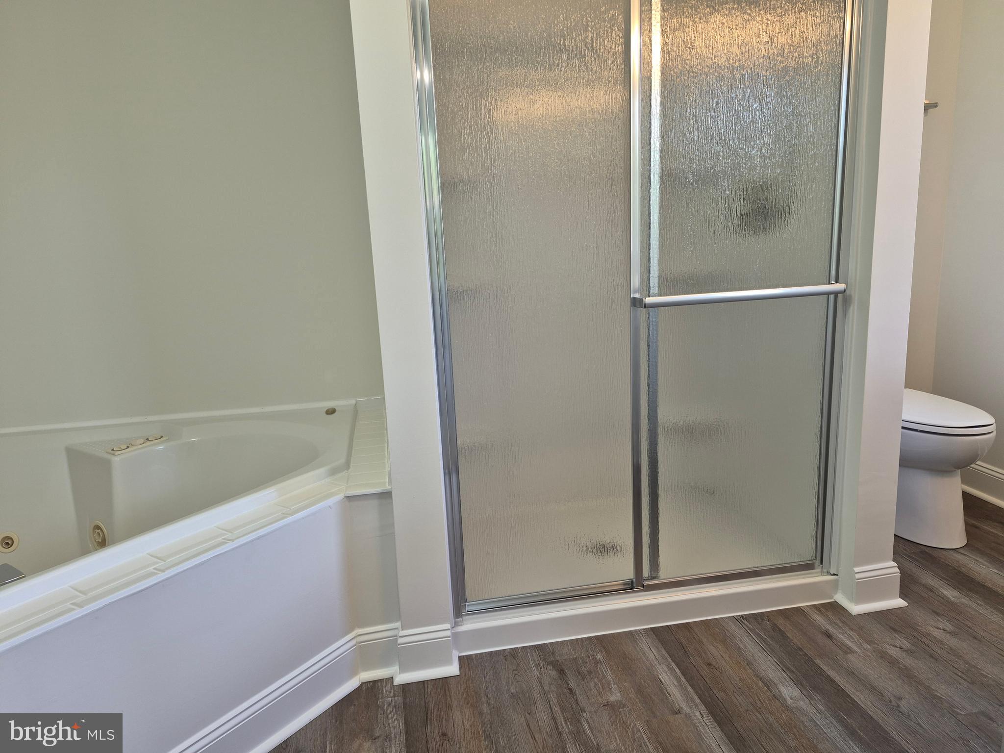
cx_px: 502
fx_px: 667
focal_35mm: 23
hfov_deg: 73.9
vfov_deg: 58.9
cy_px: 376
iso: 125
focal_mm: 5.4
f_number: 1.8
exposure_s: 1/120
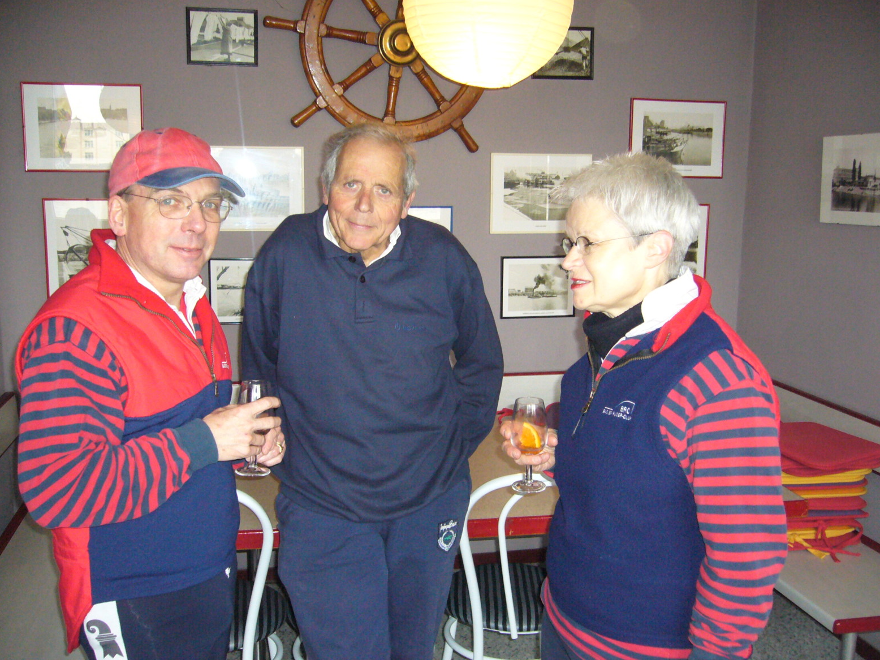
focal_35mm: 36
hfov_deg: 51.4
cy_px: 330
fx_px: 915
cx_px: 446
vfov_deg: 39.7
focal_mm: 5.8
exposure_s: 1/60
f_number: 2.8
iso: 320
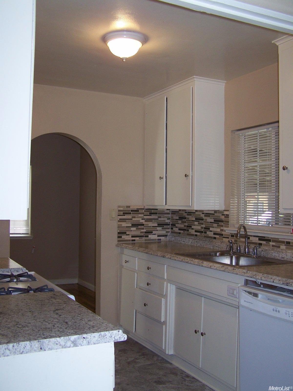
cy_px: 196
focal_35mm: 38
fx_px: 429
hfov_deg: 37.7
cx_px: 146
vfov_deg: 49.0
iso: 80
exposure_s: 1/60
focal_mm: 6.3
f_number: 2.8
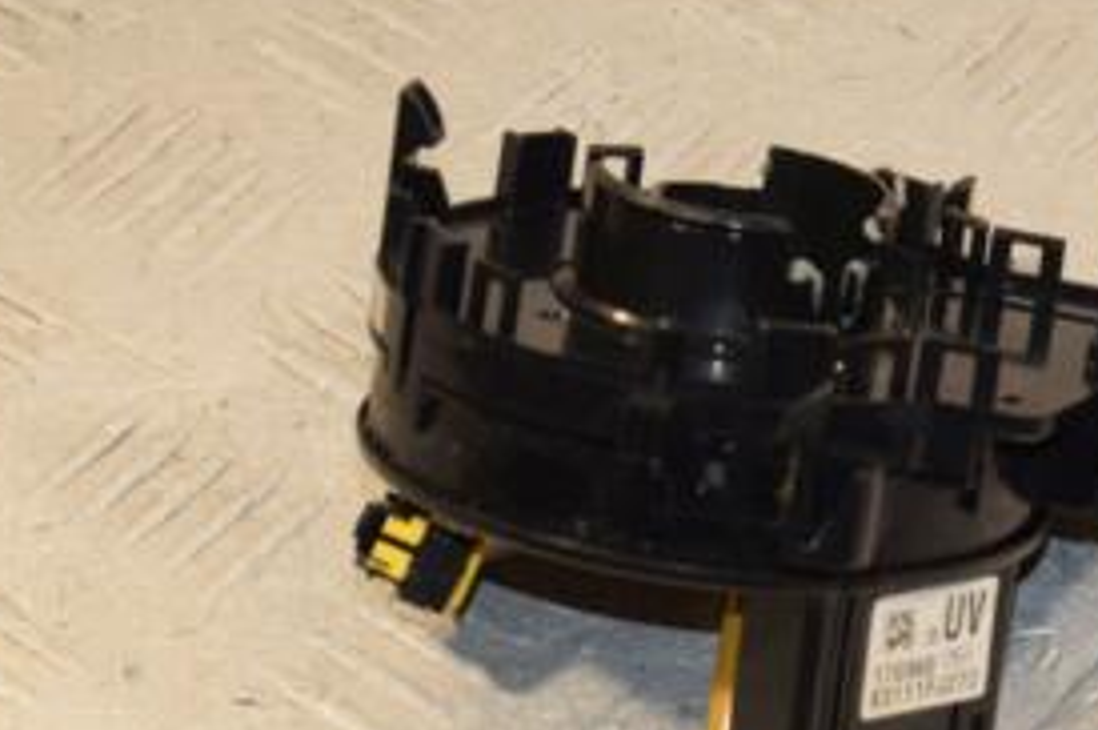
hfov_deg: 10.0
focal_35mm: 204
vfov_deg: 6.7
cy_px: 297
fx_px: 6215
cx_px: 1014
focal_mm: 62
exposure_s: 1/200
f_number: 9
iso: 800
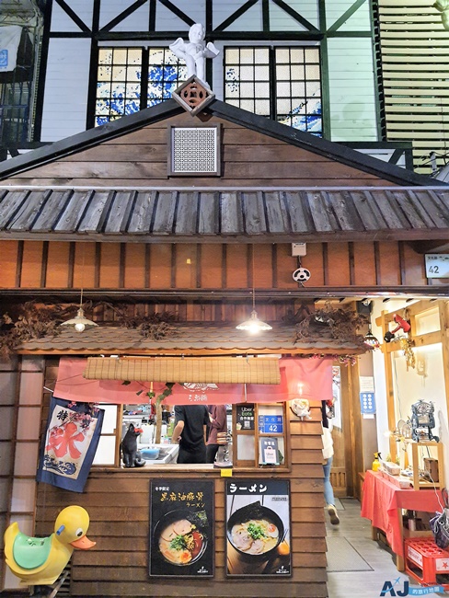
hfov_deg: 53.1
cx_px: 224
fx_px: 449
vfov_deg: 67.3
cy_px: 299
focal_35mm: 26
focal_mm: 4.32
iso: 500
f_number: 1.7
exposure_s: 1/40
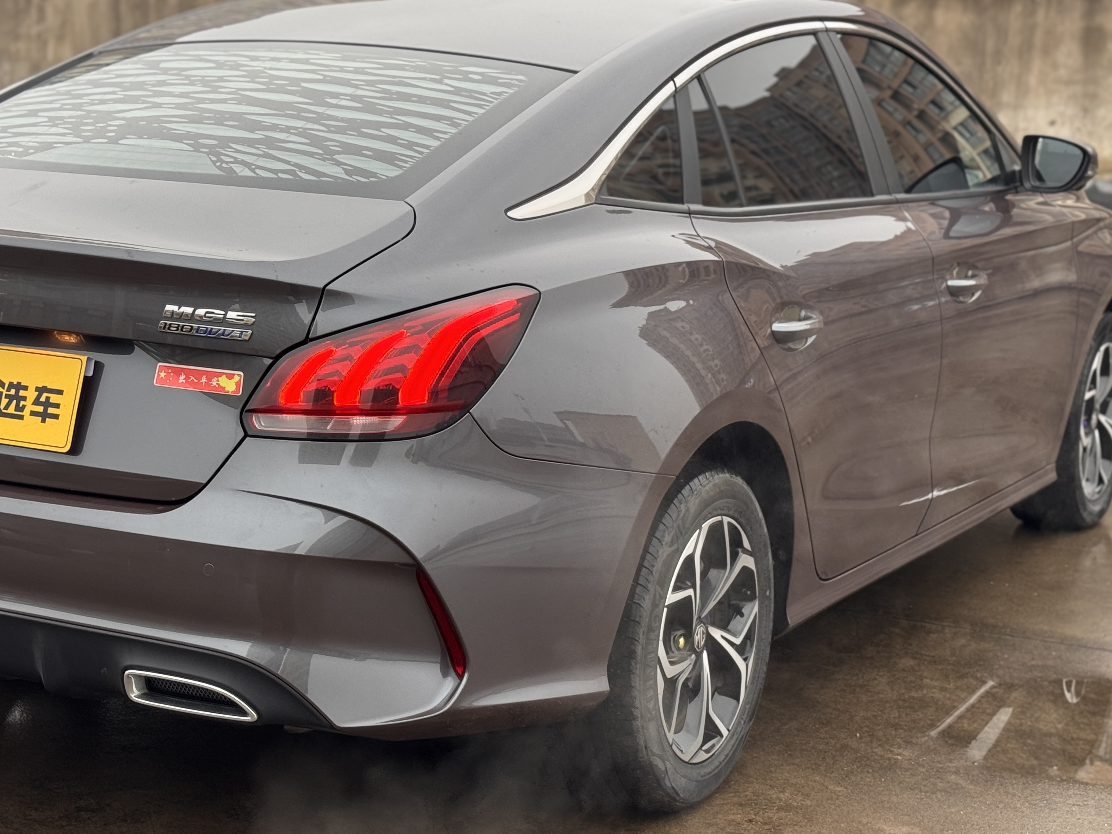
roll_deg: -1.2
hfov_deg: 28.1
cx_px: 437
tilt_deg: -10.7
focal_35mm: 69
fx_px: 2217
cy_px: 390
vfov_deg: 21.3
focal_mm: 6.76
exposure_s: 1/123
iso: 50
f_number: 1.78
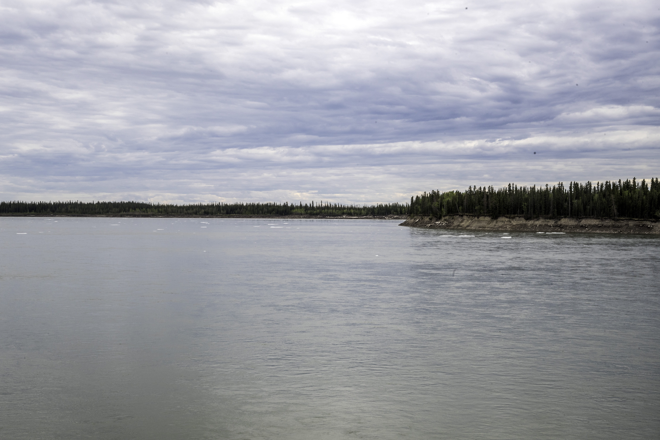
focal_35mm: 58
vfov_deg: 23.4
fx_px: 1064
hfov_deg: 34.5
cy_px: 220
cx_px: 330
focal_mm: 58
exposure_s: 1/60
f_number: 22
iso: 320
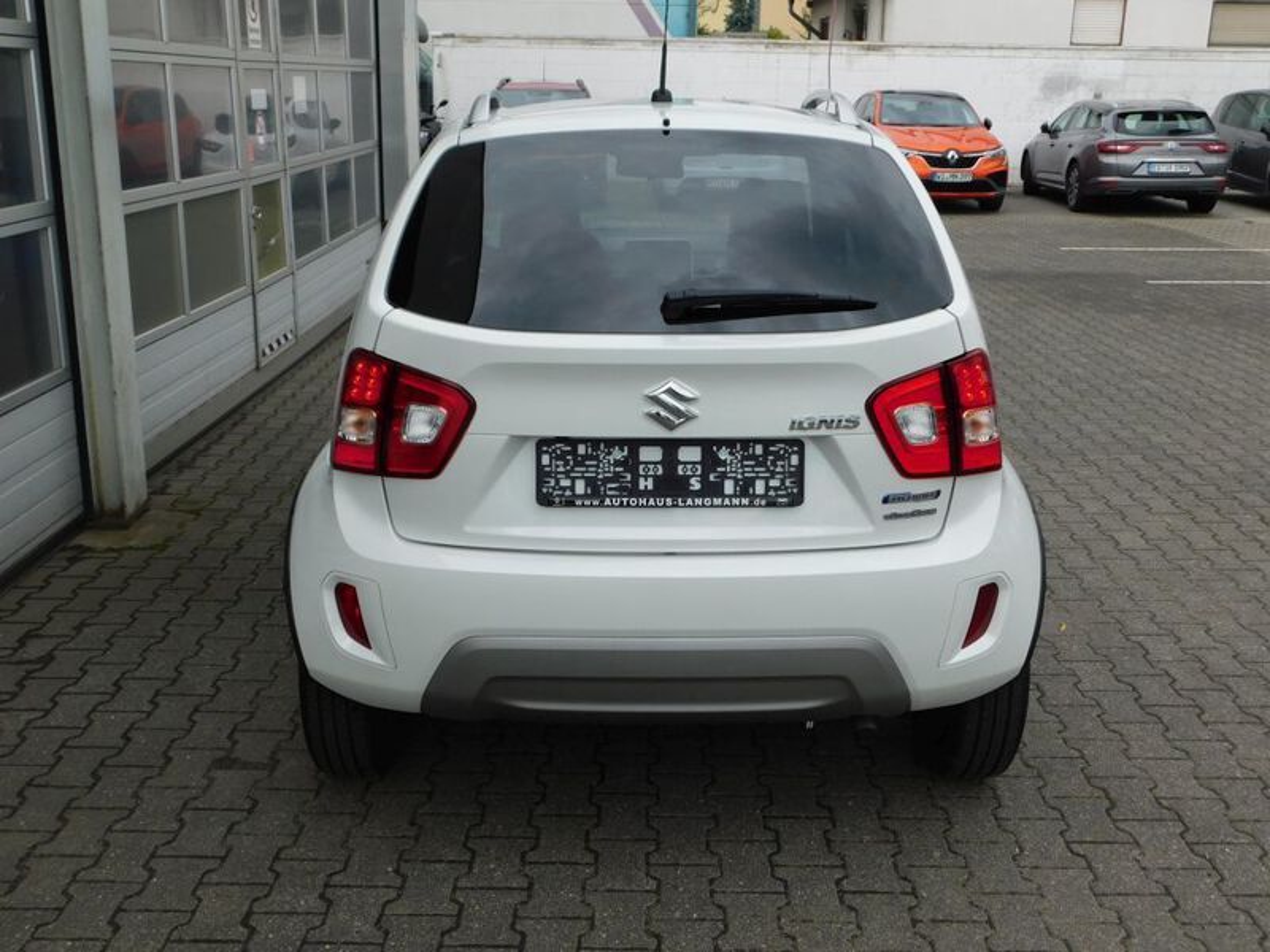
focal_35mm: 36
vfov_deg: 39.7
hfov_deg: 51.4
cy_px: 476
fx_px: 1321
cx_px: 635
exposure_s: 1/1000
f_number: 3.5
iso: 125
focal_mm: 6.3
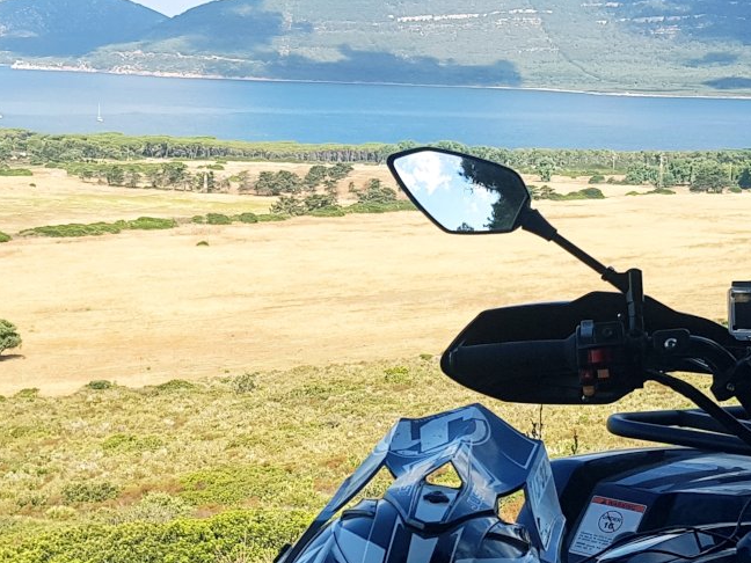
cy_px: 440
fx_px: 1671
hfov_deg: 25.3
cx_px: 402
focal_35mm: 77
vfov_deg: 19.0
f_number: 1.7
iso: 40
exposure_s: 1/1628
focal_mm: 4.2
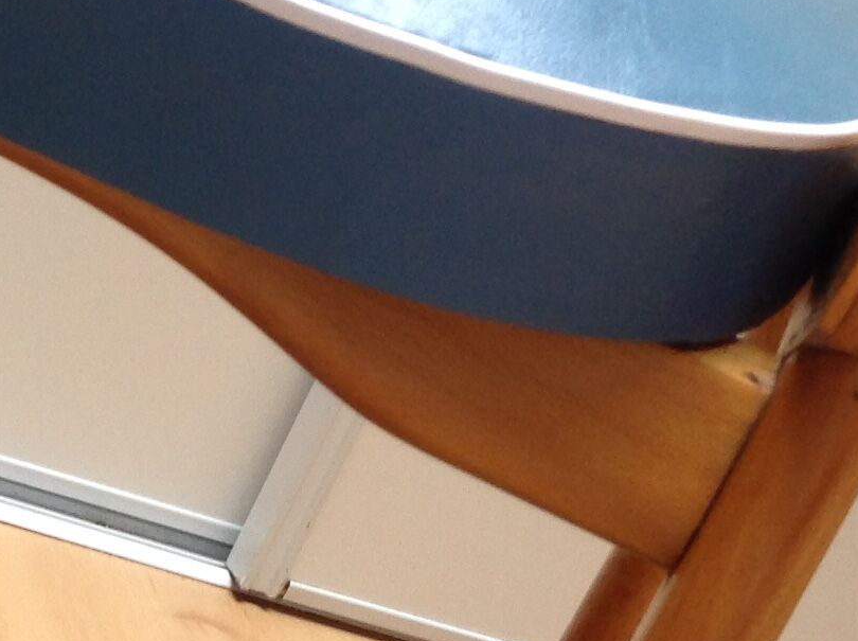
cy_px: 502
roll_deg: -21.0
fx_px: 2772
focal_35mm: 112
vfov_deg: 13.1
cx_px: -326
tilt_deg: -24.2
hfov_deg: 16.4
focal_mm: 4.28
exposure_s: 1/15
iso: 80
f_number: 2.4
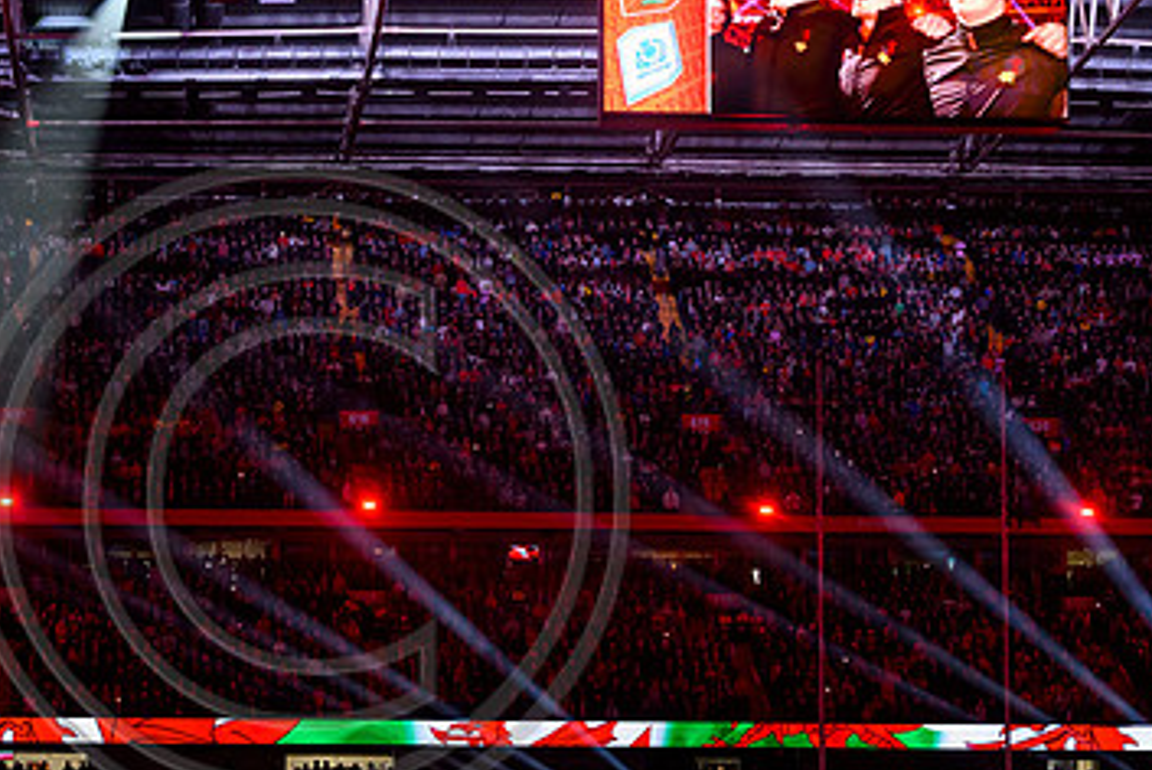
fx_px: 3683
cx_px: 294
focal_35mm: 115
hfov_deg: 17.7
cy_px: 491
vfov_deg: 11.9
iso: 5000
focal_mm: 70
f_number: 4
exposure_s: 1/640
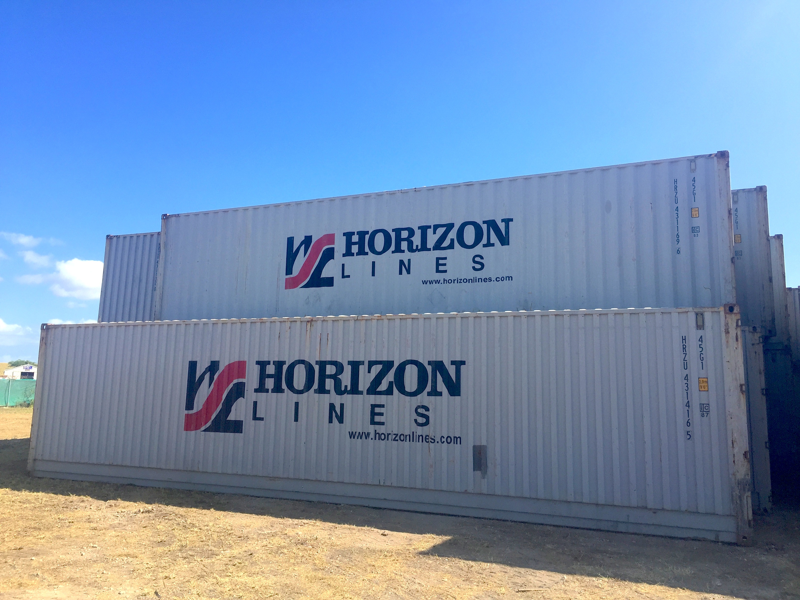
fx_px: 670
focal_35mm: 29
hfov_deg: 61.7
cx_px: 400
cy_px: 300
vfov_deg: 48.2
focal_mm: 4.15
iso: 32
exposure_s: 1/1464
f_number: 2.2
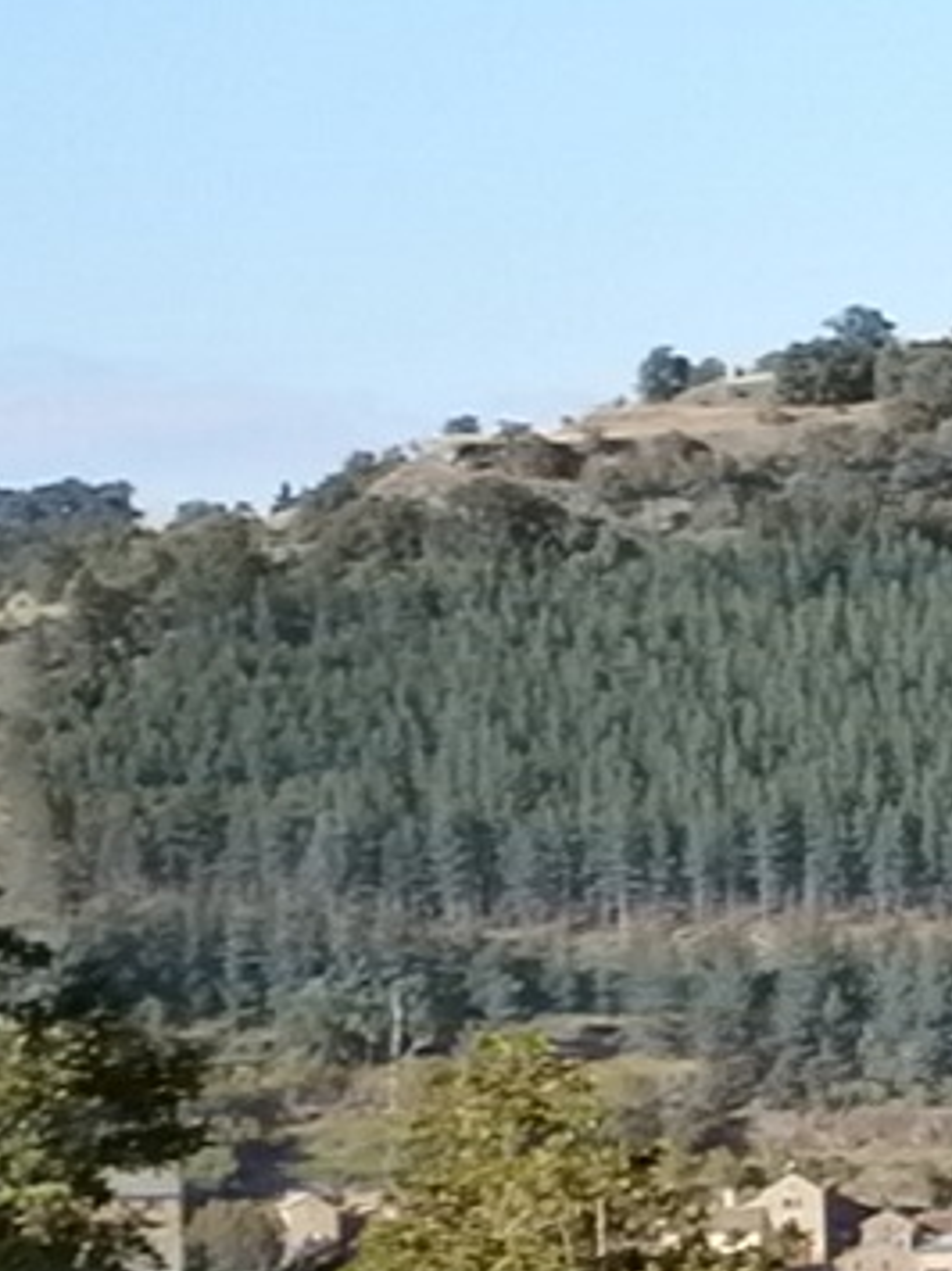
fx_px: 13502
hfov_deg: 4.0
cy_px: 1584
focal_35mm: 368
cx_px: 2215
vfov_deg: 5.4
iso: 80
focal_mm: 15.4
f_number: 4.9
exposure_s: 1/320
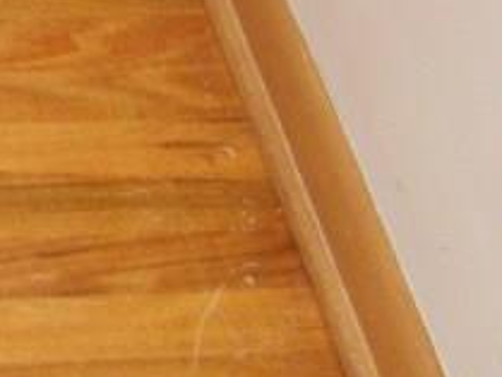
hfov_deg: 10.7
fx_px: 2278
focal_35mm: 157
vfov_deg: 9.4
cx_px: -699
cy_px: -19
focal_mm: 5.7
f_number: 2.9
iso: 160
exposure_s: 1/30
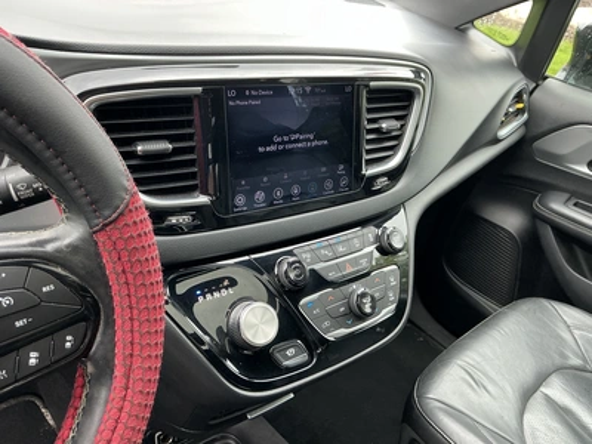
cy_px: 222
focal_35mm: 28
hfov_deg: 63.4
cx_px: 296
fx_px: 479
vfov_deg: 49.7
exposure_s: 1/122
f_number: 1.8
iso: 64
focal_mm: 3
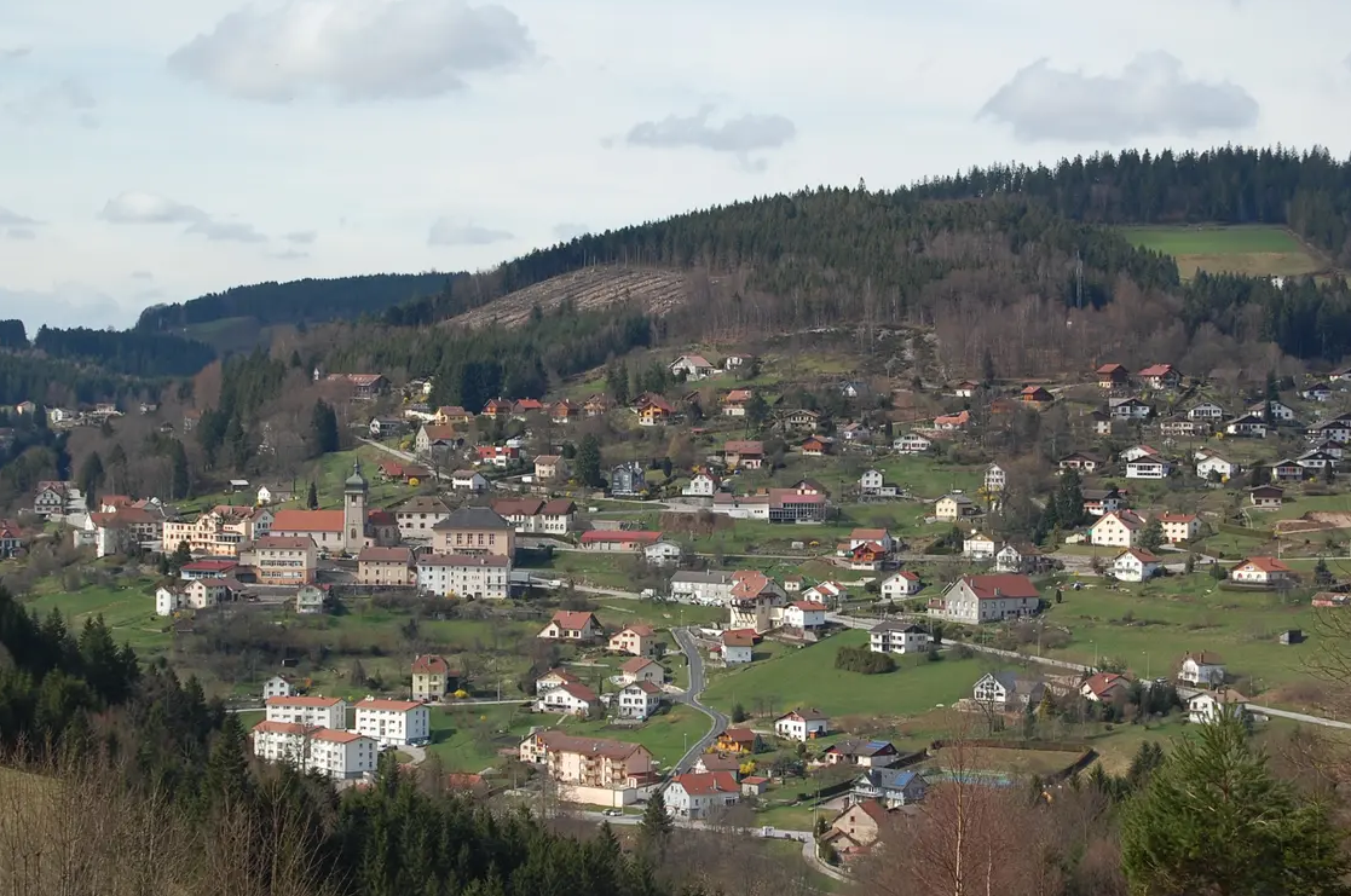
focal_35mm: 95
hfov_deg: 21.6
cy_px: 417
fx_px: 3543
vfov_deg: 14.4
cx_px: 672
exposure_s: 1/320
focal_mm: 55
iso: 200
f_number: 9
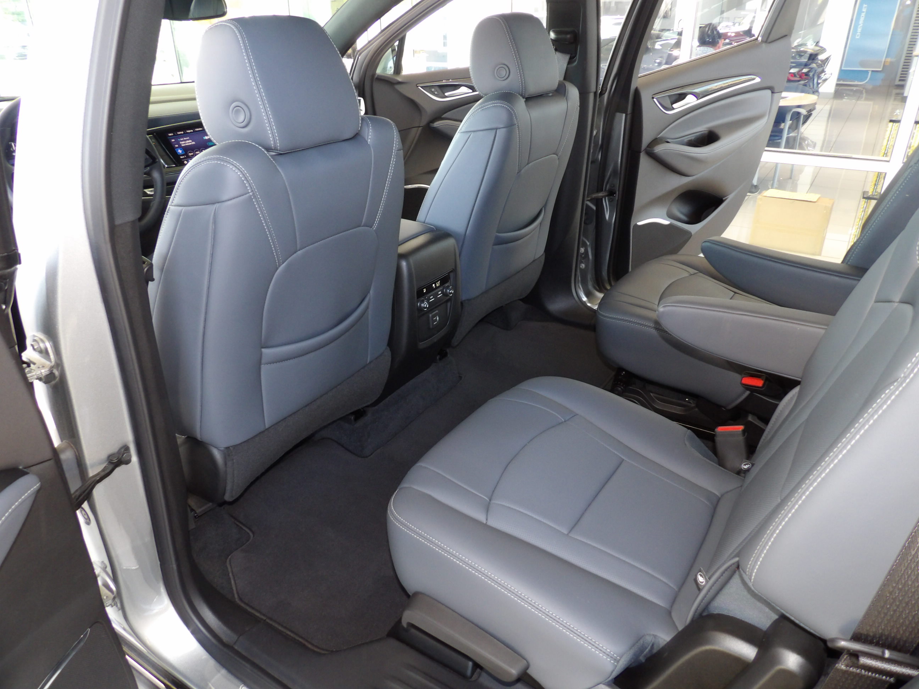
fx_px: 637
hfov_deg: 71.6
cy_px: 344
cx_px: 460
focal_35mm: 24
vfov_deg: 56.8
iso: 200
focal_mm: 4.3
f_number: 3.2
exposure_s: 1/33
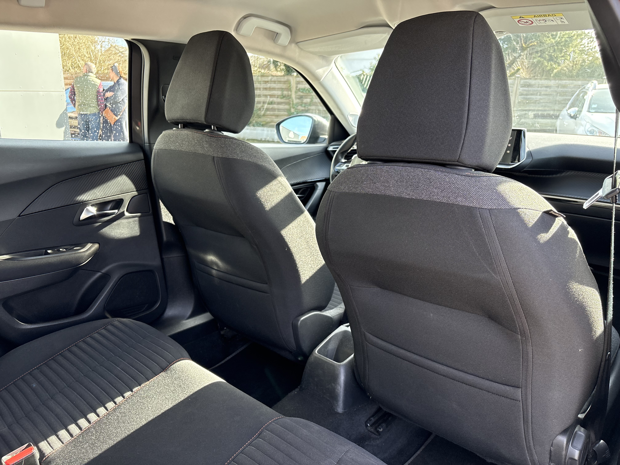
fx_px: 466
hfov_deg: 67.3
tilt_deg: -16.4
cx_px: 310
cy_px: 232
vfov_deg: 53.1
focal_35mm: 26
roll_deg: -1.6
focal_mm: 5.96
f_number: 1.6
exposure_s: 1/115
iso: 125
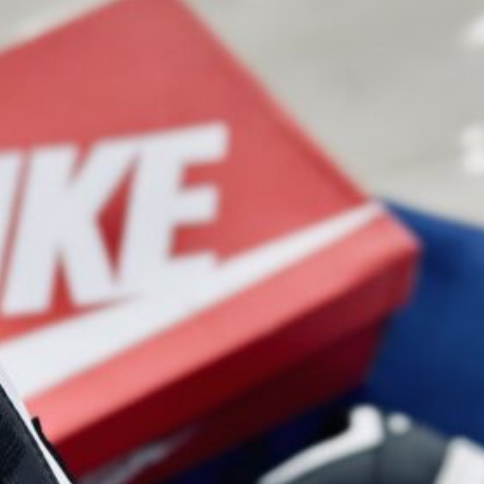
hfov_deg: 12.1
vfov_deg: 12.0
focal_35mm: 142
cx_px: -61
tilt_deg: -56.9
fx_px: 2246
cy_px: 585
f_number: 1.78
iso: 80
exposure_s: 1/100
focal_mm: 6.86
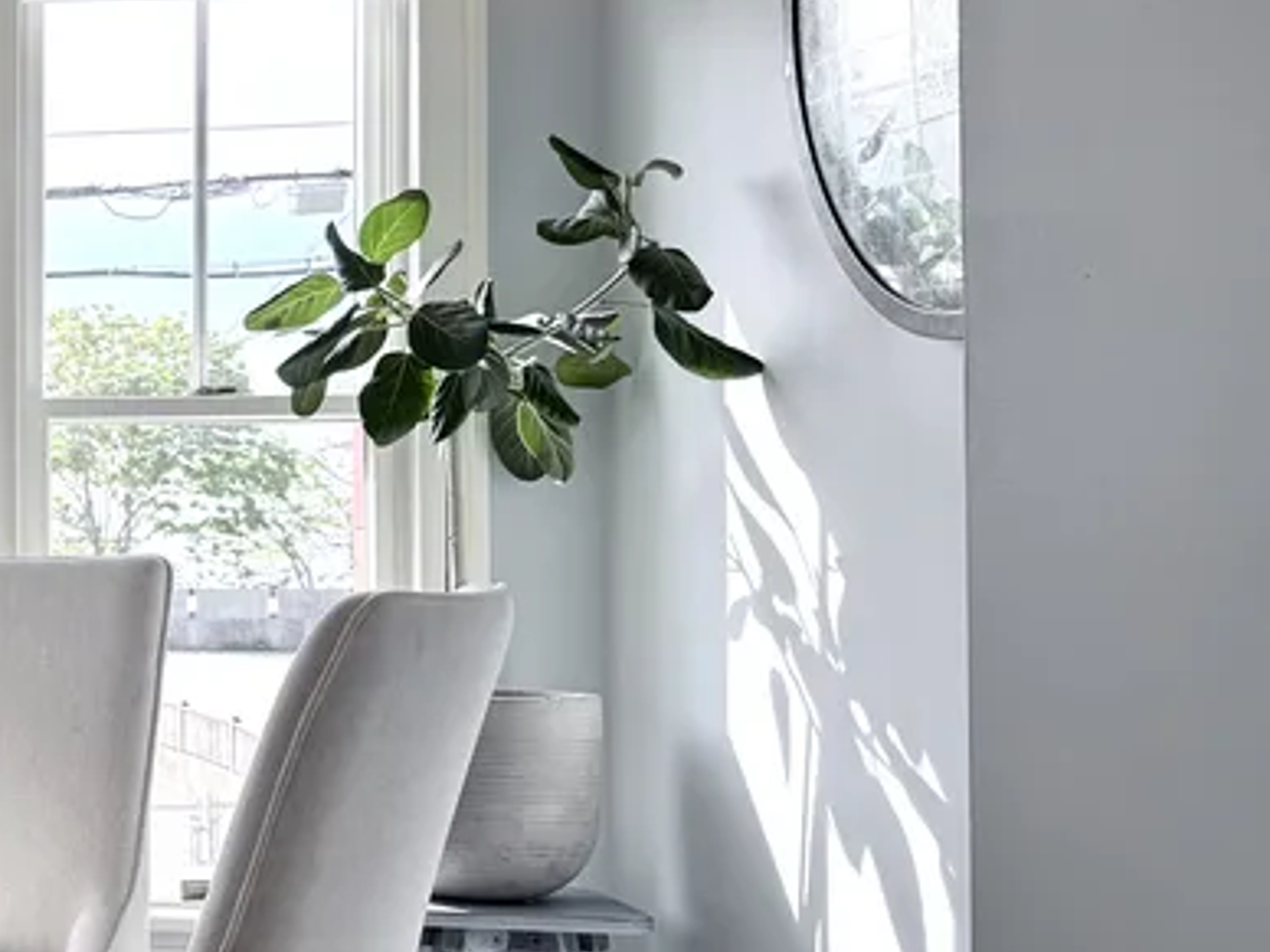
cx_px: -478
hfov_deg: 24.2
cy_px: 476
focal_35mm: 68
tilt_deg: +1.5
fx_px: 2495
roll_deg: -0.2
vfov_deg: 21.6
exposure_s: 1/1075
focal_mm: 6.76
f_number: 1.78
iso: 100
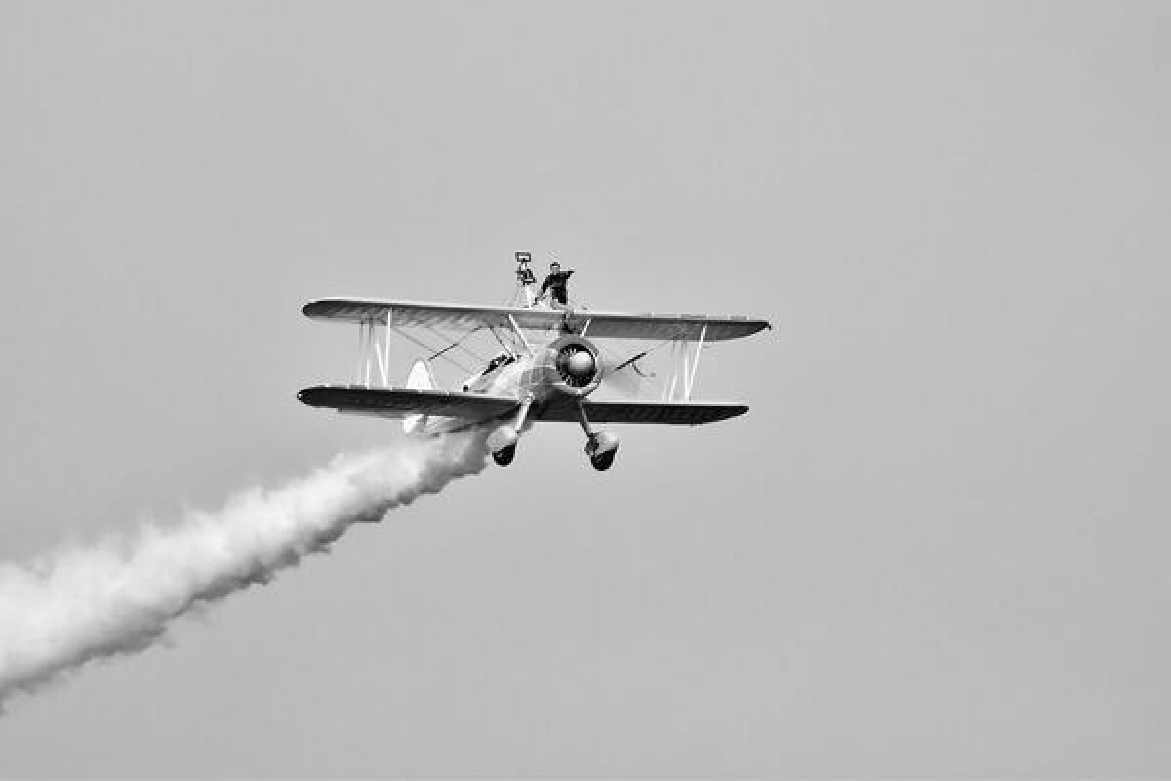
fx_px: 9758
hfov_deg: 6.9
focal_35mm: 300
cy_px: 390
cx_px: 586
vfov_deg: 4.6
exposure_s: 1/400
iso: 160
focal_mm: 200
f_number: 11
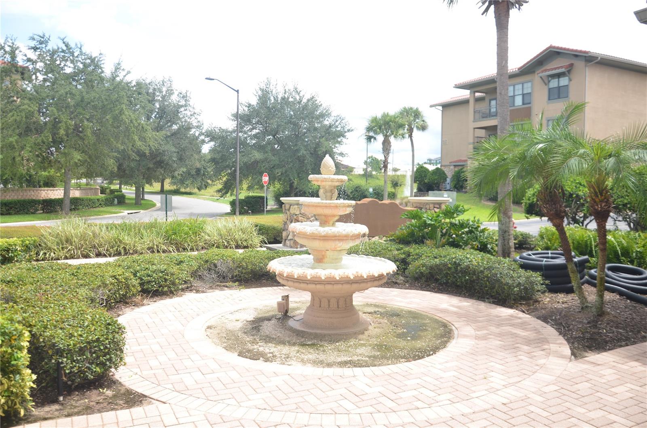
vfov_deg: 47.7
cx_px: 324
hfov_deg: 67.5
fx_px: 484
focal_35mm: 27
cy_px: 214
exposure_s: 1/250
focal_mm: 18
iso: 100
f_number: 8
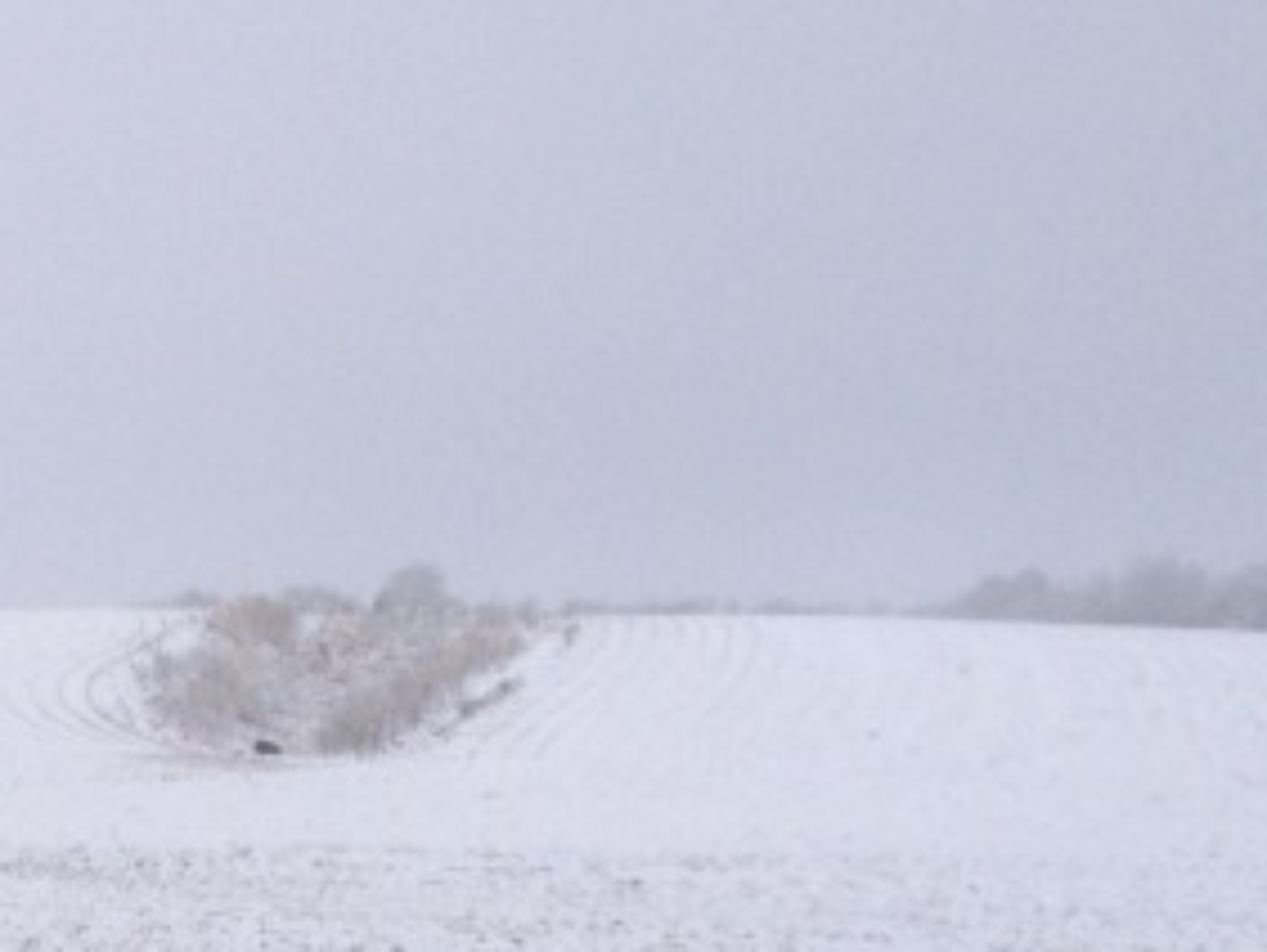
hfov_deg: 14.6
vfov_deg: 11.4
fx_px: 4652
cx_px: -517
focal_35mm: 127
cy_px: 1284
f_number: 2.4
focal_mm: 4.28
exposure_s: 1/3460
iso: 50
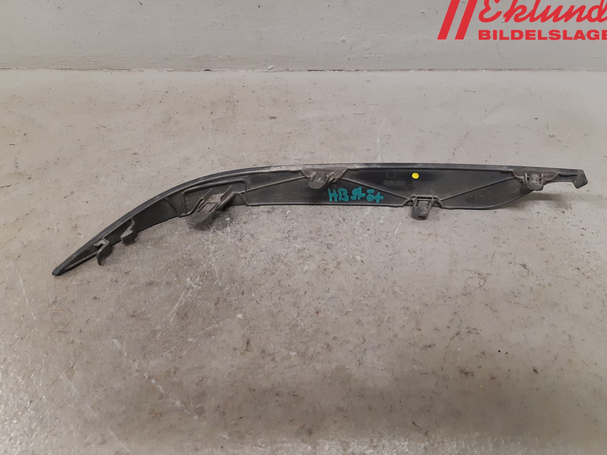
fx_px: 473
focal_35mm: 27
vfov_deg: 51.4
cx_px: 311
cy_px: 224
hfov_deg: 65.3
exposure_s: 1/60
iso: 200
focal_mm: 3.93
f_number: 1.7
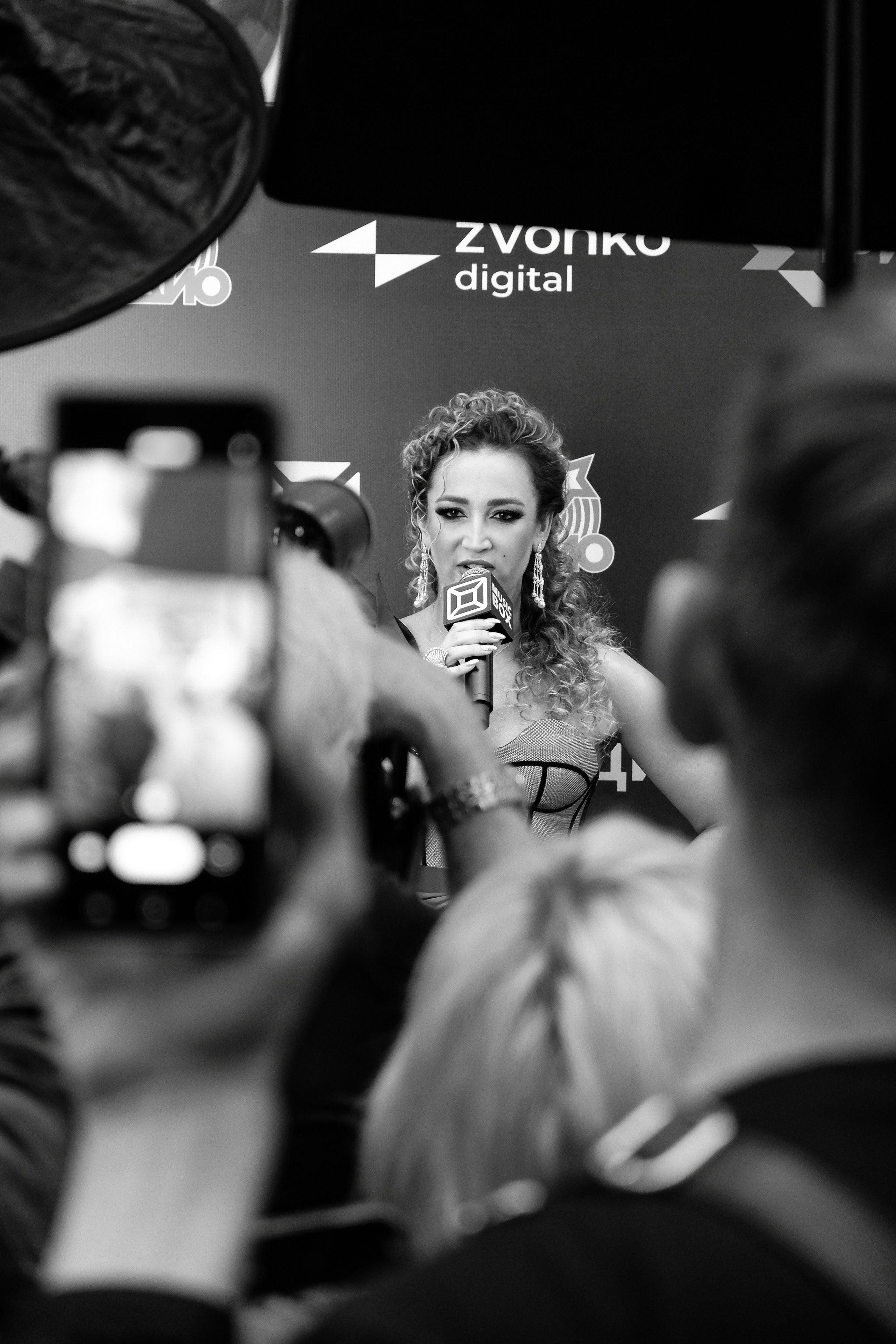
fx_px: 3098
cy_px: 672
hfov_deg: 16.5
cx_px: 448
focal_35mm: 83
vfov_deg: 24.5
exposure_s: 1/160
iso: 2000
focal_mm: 55
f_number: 4
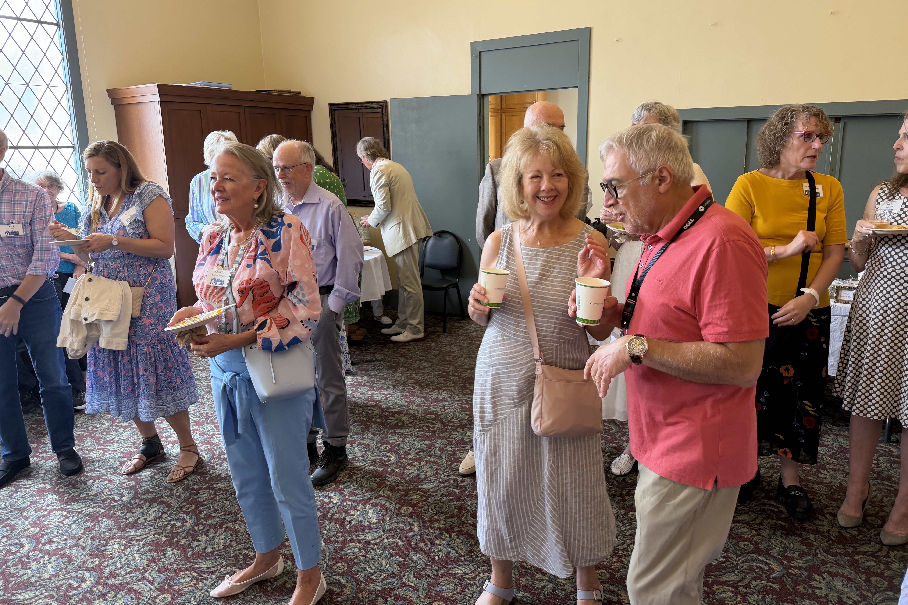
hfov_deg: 71.5
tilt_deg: -11.1
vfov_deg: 51.2
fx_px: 631
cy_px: 272
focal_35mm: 25
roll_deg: +1.5
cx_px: 455
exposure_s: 1/60
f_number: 1.78
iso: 160
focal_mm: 6.76
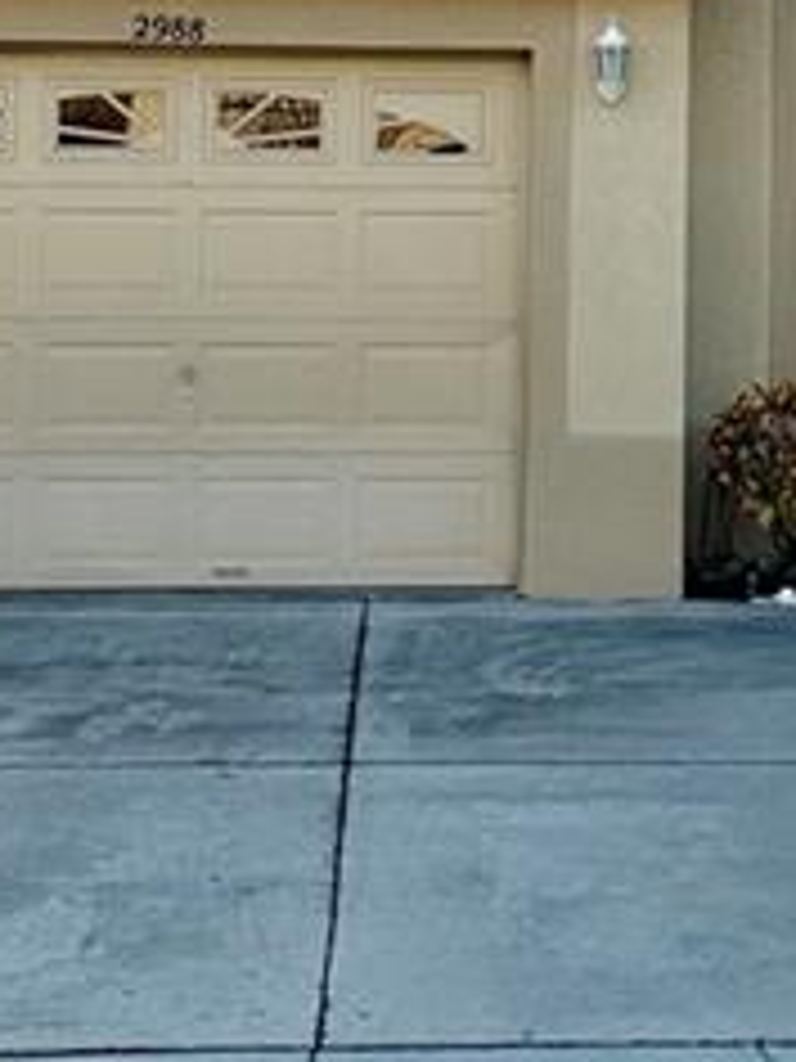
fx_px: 3741
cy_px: 54
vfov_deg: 15.9
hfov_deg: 12.1
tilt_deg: +4.0
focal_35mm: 122
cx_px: 670
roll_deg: -0.8
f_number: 1.78
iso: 80
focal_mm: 6.86
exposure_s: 1/8197
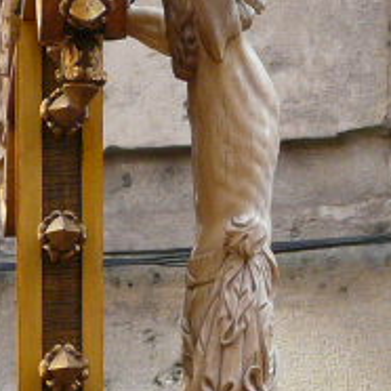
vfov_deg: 2.2
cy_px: 65
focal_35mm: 794
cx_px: 273
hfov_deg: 2.2
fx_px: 10147
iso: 200
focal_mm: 27
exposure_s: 1/200
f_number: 3.6
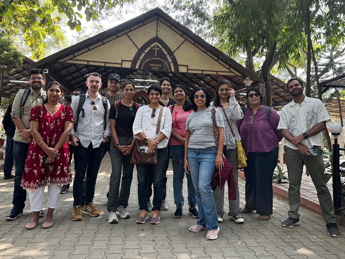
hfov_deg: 61.7
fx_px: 289
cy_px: 103
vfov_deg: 47.9
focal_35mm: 29
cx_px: 173
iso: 100
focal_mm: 6.76
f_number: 1.78
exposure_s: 1/170
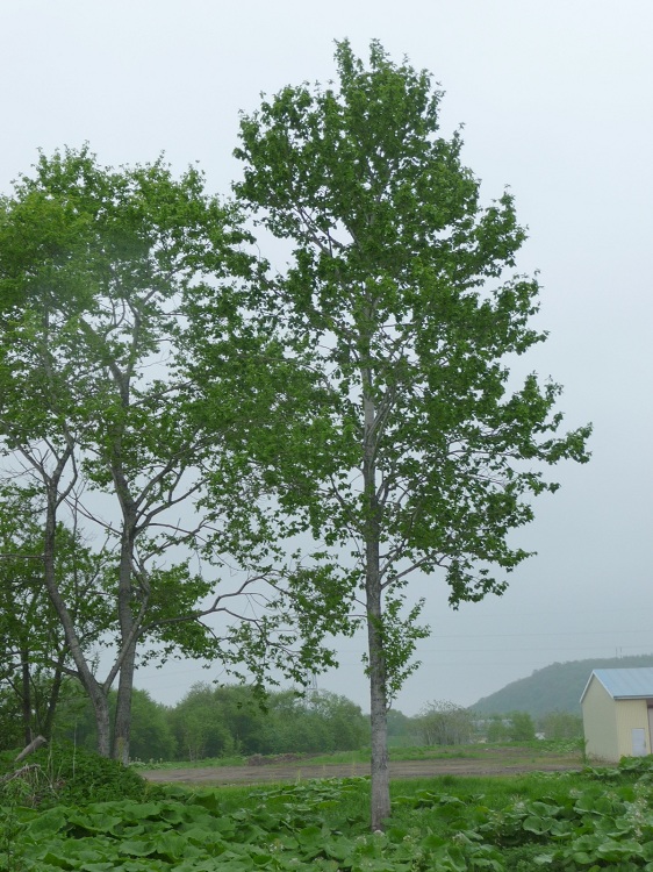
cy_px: 436
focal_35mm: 62
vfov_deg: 31.2
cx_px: 326
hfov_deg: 23.6
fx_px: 1560
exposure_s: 1/20
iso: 100
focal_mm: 10.5
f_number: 4.5
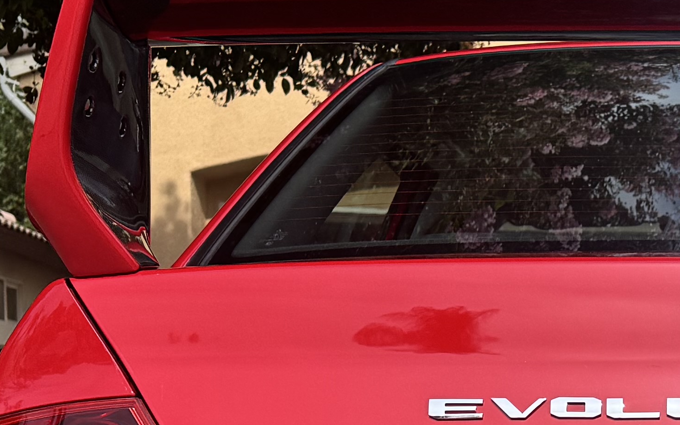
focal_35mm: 99
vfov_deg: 12.4
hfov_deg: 20.2
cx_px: 726
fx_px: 1834
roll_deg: -0.3
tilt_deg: -4.2
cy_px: 685
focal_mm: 6.76
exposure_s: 1/3413
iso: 80
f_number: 1.78
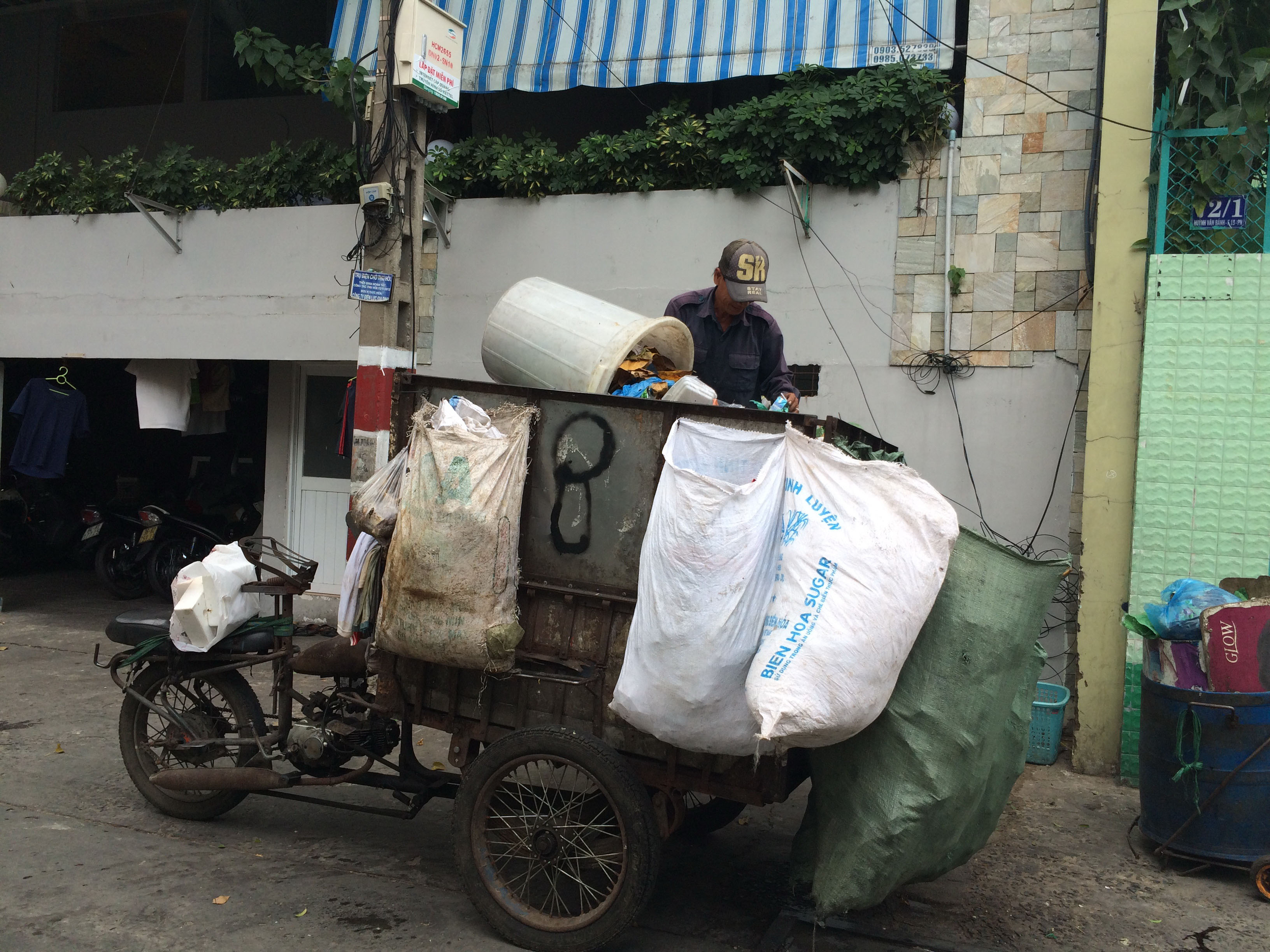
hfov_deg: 61.7
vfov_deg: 48.2
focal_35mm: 29
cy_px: 476
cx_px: 635
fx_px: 1064
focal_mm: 4.15
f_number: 2.2
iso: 32
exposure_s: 1/373
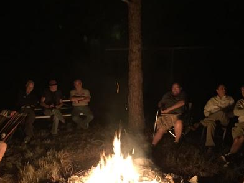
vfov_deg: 38.5
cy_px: 110
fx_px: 261
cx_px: 111
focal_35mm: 37
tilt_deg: -10.0
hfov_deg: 50.1
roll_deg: -0.4
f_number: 2.2
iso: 500
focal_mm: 4.15
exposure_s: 1/4
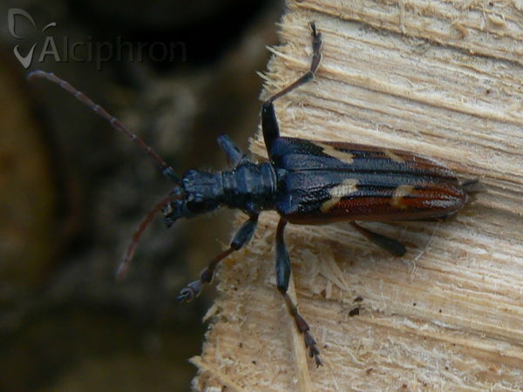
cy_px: 196
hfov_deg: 51.4
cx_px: 262
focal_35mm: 36
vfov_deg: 39.7
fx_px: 544
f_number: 5
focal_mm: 6
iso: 80
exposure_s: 1/100
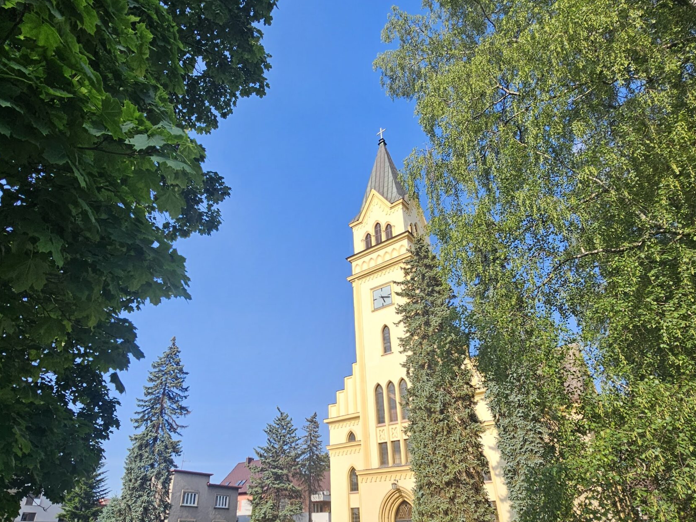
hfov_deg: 81.5
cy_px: 302
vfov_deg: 65.6
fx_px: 402
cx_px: 312
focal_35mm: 20
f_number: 2.2
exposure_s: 1/1445
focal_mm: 2.2
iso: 50
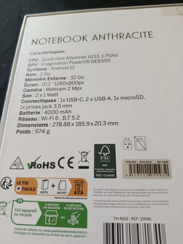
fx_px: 169
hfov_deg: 56.8
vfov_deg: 71.6
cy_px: 122
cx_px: 92
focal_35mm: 24
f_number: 1.7
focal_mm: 5.24
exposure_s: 1/33.3
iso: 1258
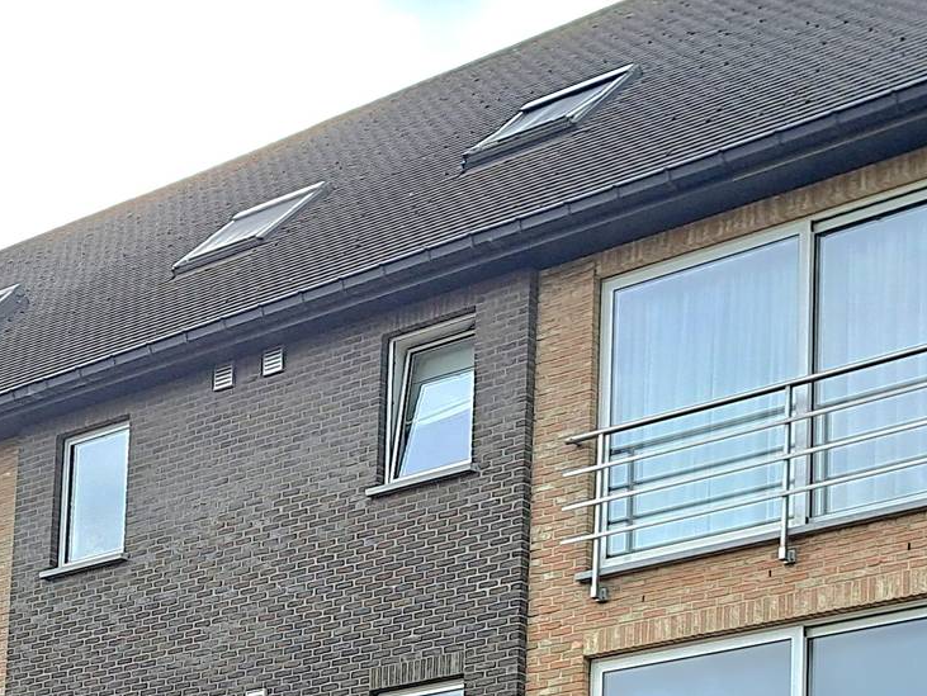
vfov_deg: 16.5
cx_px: 501
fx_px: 2251
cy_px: 932
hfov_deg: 23.3
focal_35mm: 84
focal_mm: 5.23
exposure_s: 1/734
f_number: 1.8
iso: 50
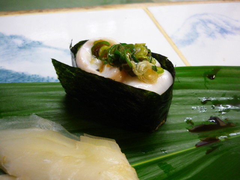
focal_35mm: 33
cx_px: 120
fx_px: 229
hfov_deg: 55.4
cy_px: 90
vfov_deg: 42.9
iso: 320
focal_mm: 5.5
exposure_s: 1/30
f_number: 2.8
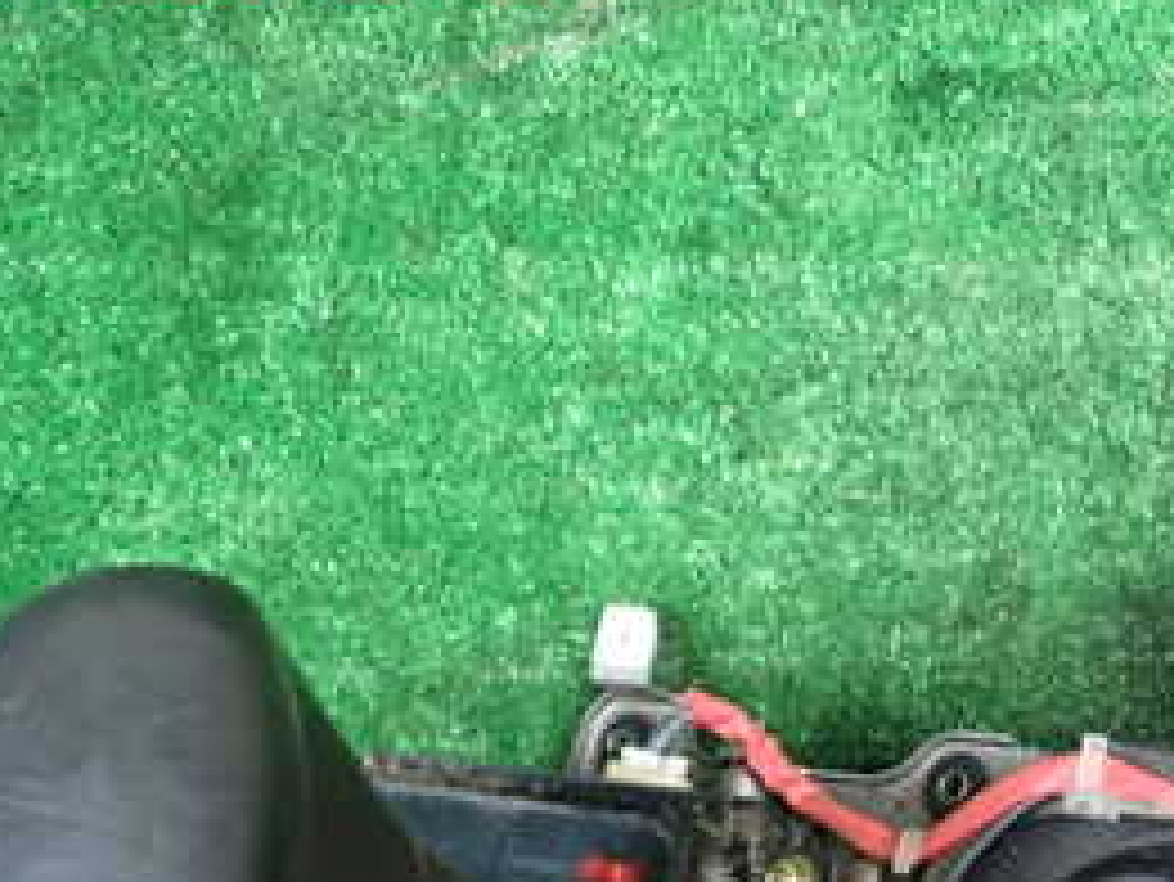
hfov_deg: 26.9
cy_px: 914
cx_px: 1107
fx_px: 2341
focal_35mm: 69
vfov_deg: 20.5
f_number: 2.3
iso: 200
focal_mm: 5.4
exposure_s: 1/30
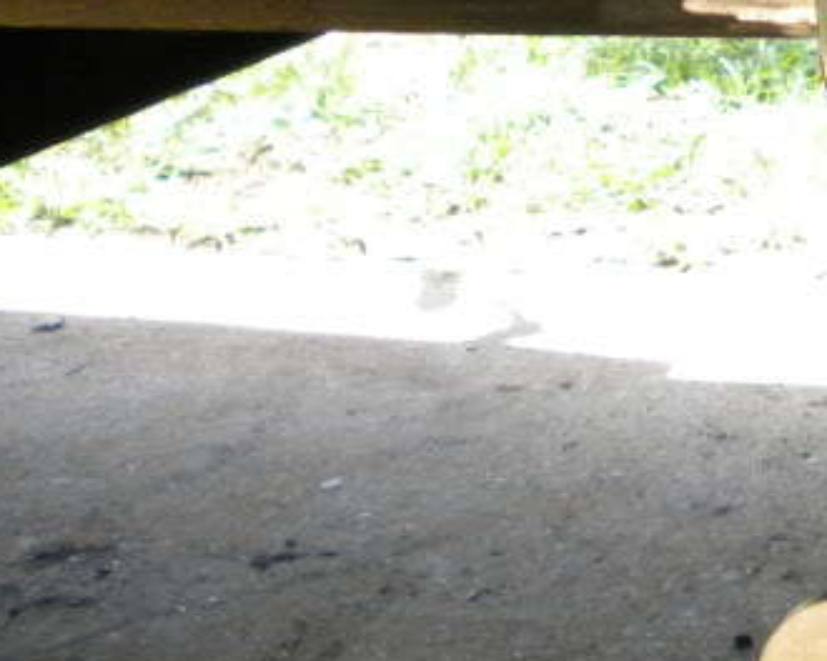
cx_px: 1228
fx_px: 2594
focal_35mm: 106
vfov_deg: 14.3
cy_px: -5
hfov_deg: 16.5
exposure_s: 1/395
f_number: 3.1
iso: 331
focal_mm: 6.3
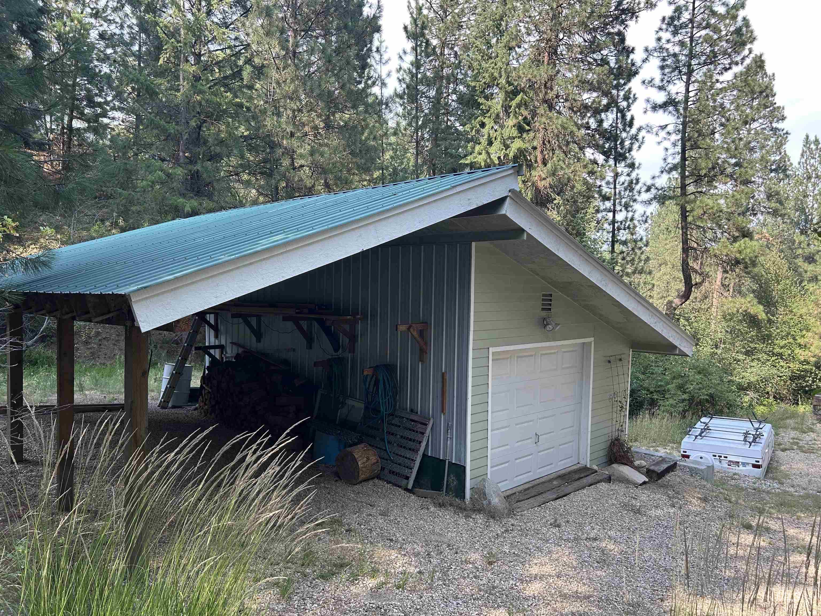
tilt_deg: -3.0
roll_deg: +0.5
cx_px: 410
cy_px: 308
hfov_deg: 67.3
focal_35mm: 26
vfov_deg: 53.1
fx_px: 617
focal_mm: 5.7
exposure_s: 1/374
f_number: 1.5
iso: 50
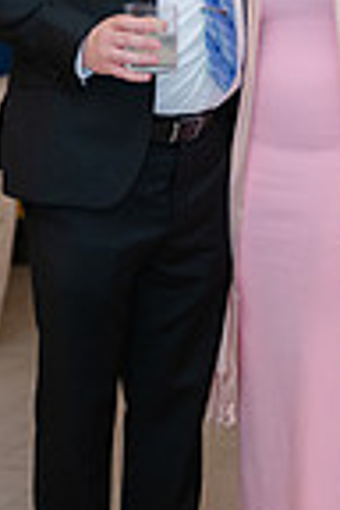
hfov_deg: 8.8
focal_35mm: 156
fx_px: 2210
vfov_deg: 13.1
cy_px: 53
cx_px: 159
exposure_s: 1/125
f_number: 1.8
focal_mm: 50
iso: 320
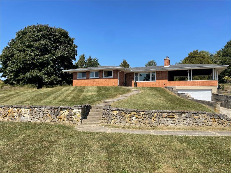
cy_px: 86
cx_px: 116
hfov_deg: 67.3
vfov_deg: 53.1
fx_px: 174
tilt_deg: +3.1
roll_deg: -0.2
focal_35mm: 26
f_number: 1.6
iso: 32
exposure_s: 1/3040
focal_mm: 4.2
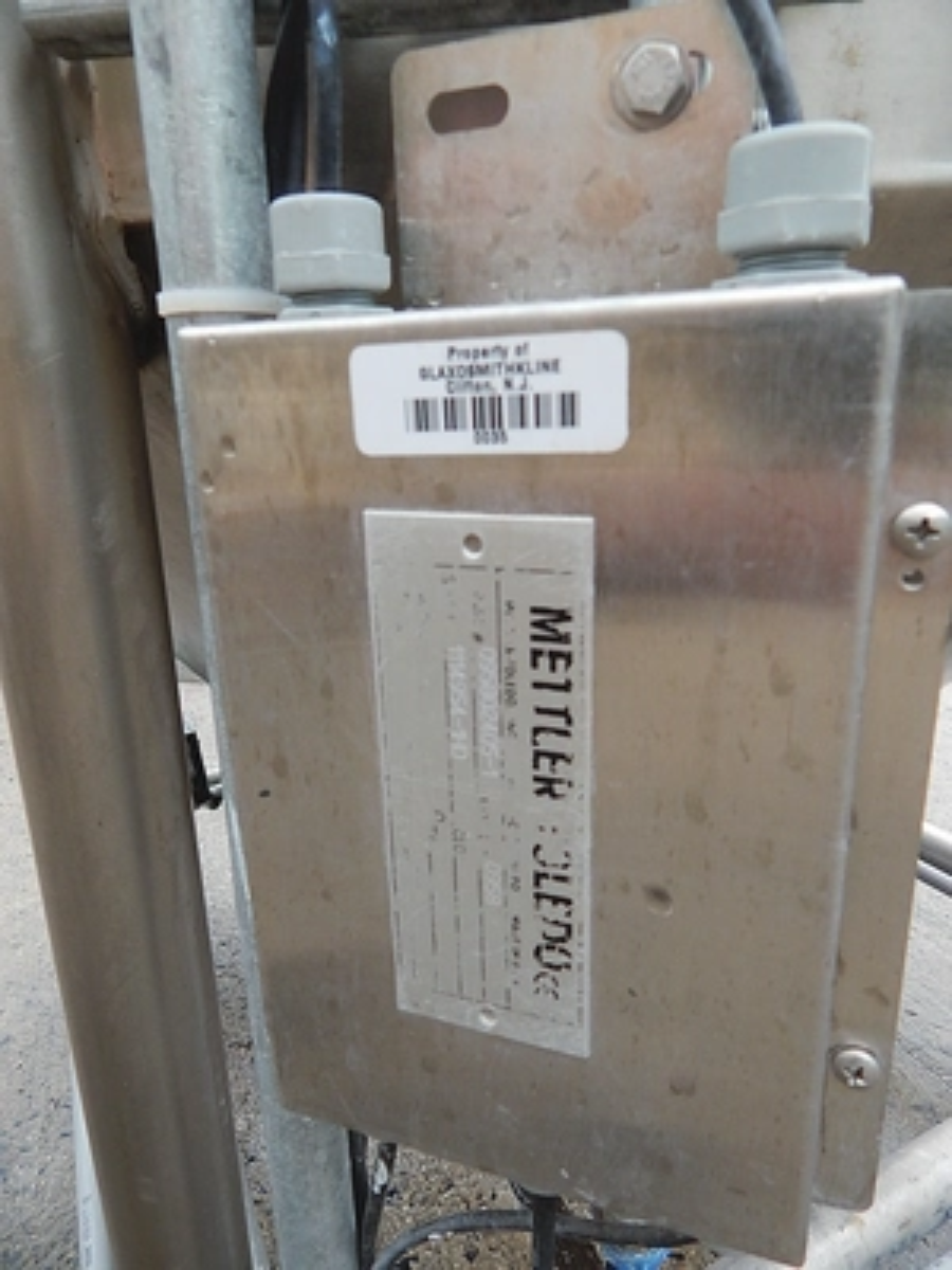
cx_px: 476
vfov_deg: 76.4
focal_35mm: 22
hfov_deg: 61.1
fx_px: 807
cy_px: 635
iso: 200
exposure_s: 1/320
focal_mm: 4
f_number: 3
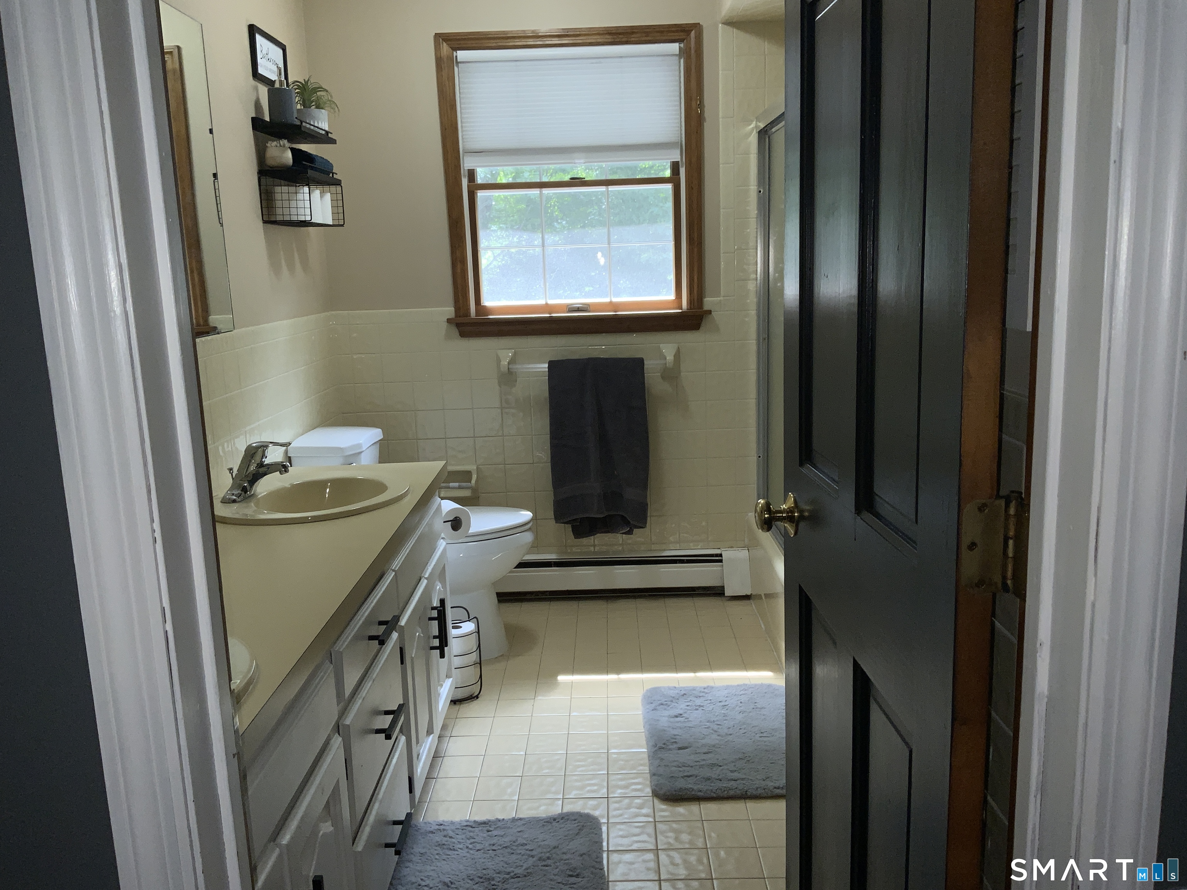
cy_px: 445
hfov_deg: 61.7
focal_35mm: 29
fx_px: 994
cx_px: 594
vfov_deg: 48.2
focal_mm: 3
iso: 16
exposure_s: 1/71
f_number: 1.8
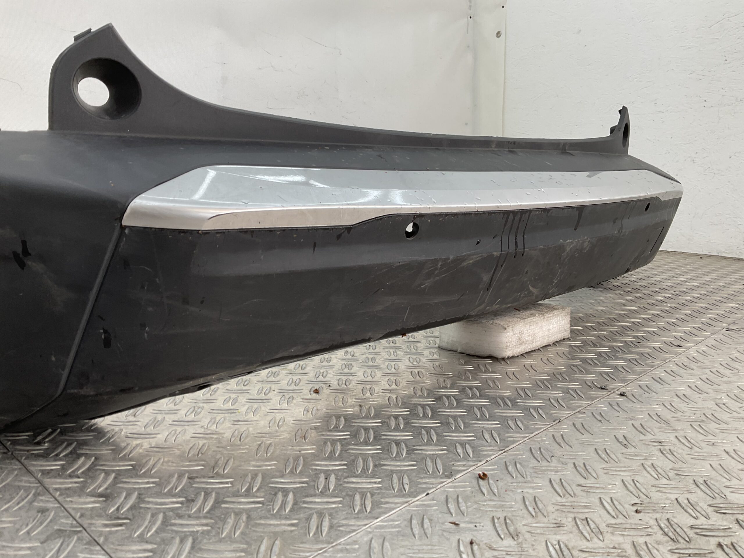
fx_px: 623
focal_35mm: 29
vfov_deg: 48.2
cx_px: 372
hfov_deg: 61.7
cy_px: 279
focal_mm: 3
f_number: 1.8
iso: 20
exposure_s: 1/120
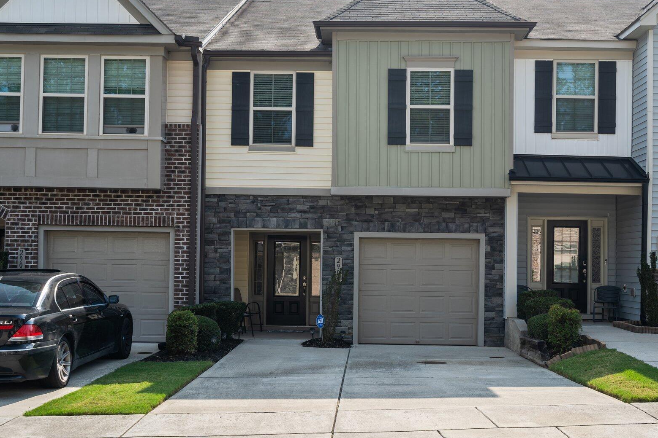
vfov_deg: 29.2
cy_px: 215
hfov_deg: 42.7
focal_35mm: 46
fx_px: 841
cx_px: 351
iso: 100
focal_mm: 35
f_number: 5.6
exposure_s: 1/90
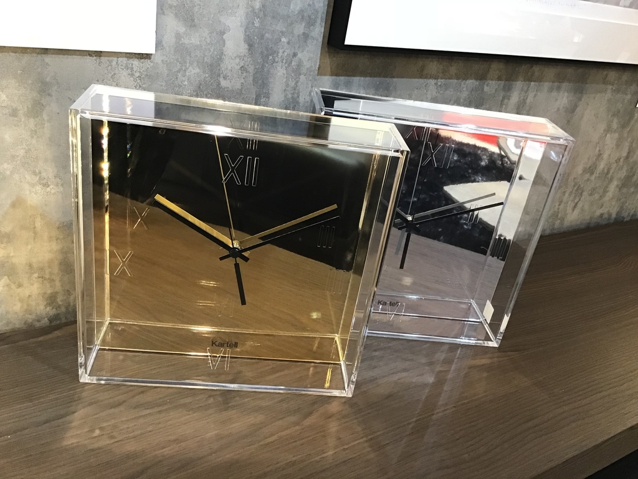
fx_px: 571
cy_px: 240
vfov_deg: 45.4
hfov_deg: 58.4
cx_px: 319
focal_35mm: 31
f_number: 2.4
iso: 160
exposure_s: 1/30
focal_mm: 3.3
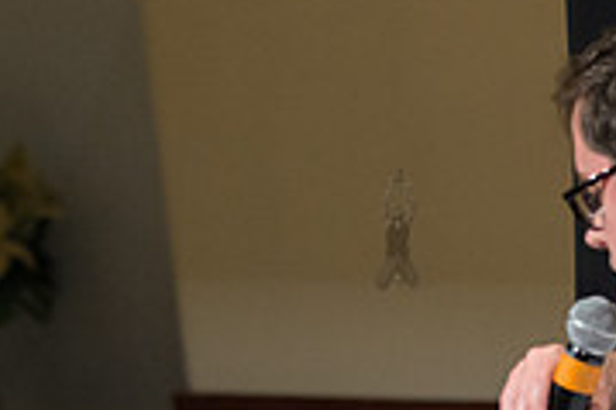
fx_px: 6941
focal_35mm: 406
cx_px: -48
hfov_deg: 5.1
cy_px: 394
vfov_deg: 3.4
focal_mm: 125
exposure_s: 1/400
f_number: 4
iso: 2500
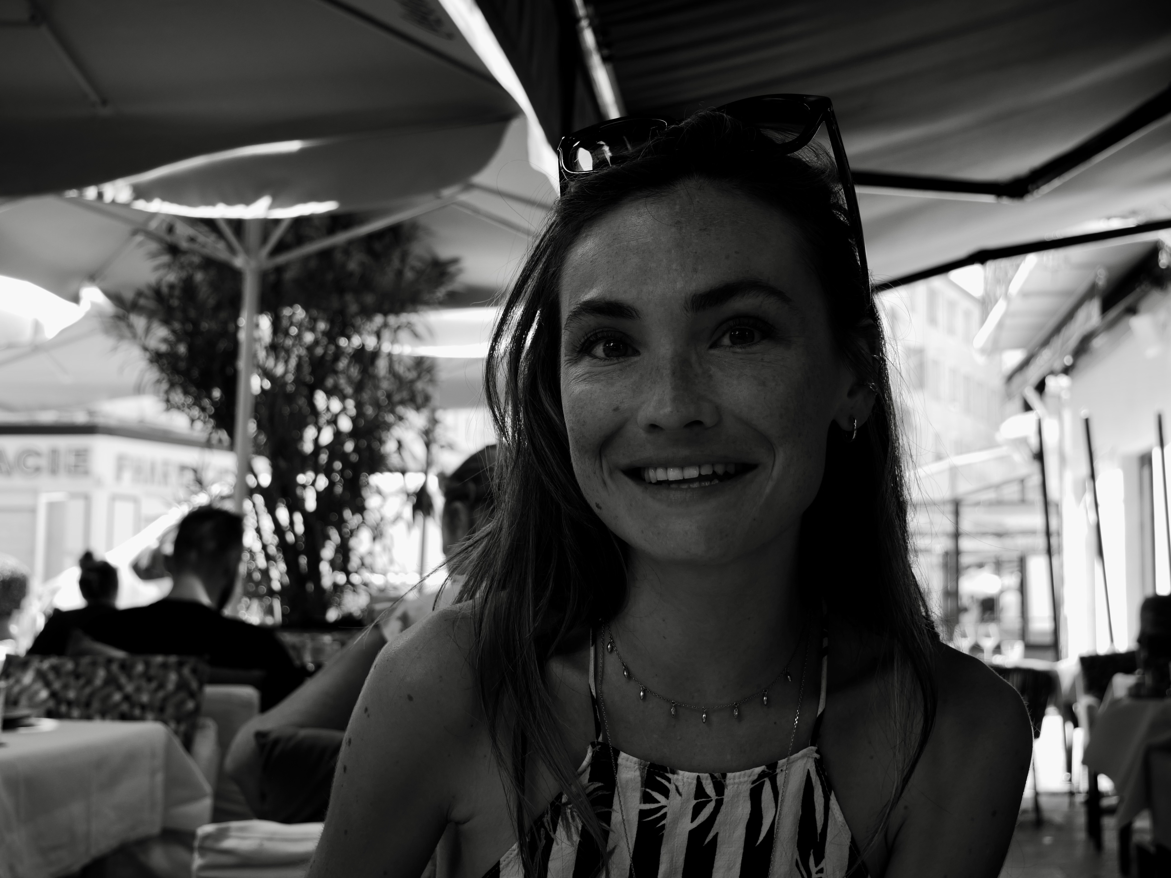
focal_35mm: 46
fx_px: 1556
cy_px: 439
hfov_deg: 41.2
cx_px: 586
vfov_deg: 31.5
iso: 200
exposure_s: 1/125
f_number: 4.3
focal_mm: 23
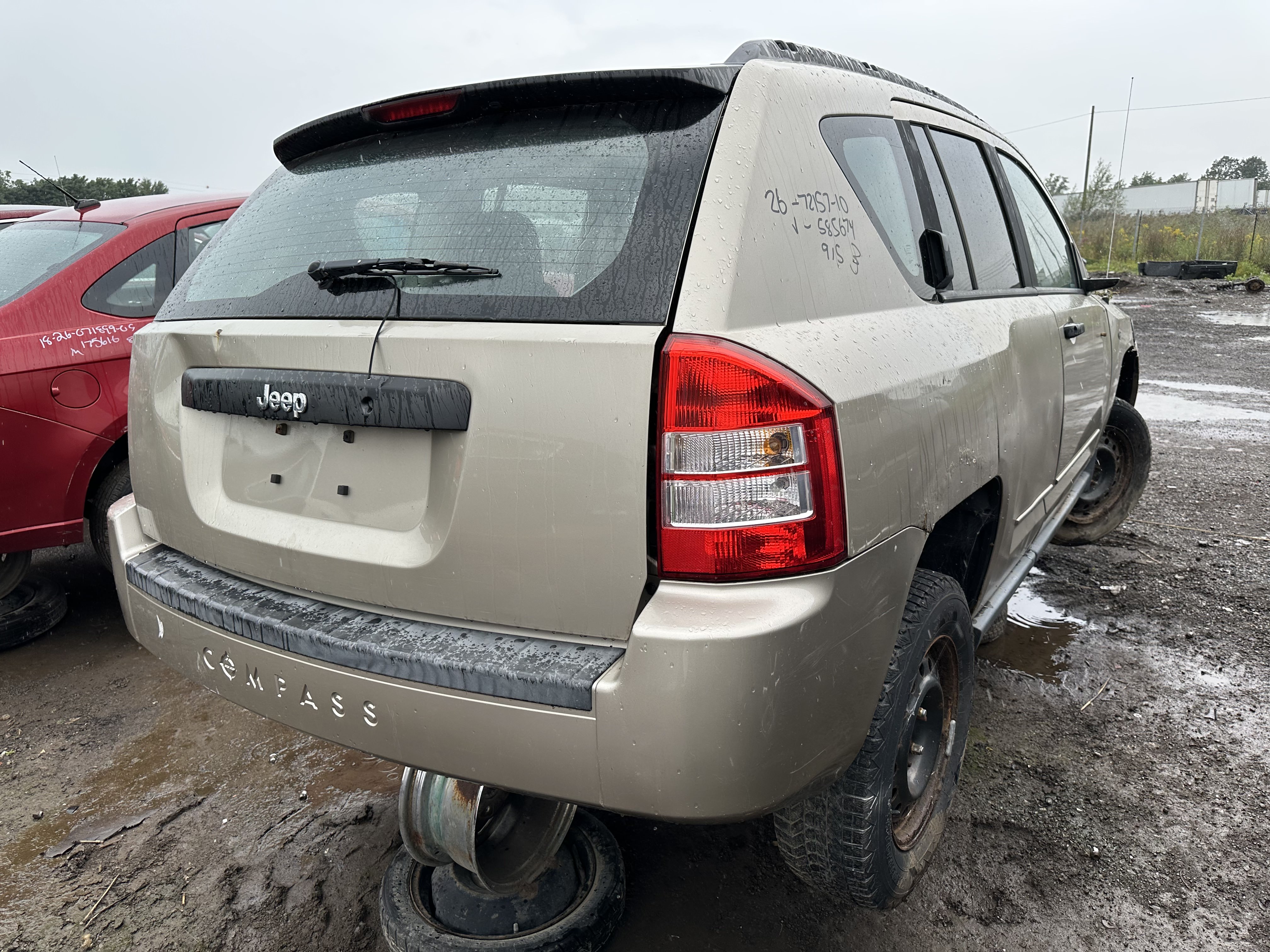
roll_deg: +1.8
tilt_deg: -14.7
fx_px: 881
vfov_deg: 56.8
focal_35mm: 24
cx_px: 635
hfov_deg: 71.6
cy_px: 476
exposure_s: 1/1050
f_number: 1.78
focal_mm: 6.86
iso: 80
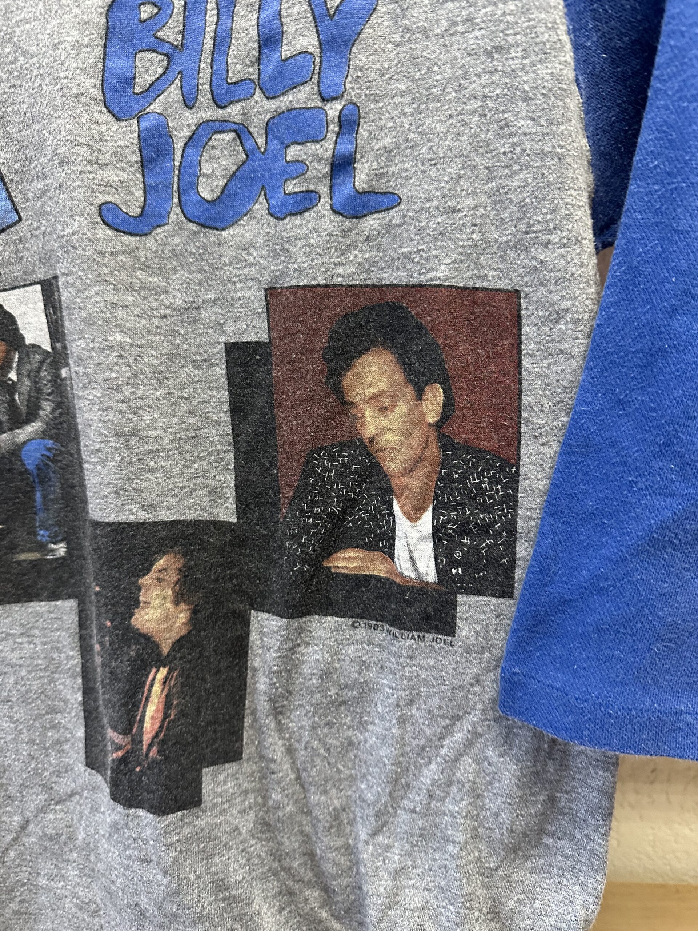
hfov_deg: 56.8
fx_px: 645
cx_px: 349
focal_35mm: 24
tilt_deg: -9.3
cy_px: 466
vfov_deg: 71.6
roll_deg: +0.4
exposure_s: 1/60
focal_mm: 6.86
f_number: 1.78
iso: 400
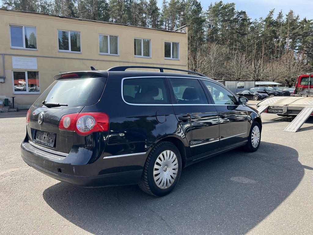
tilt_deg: -5.8
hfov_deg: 67.3
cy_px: 118
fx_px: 235
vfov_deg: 53.1
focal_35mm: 26
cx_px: 156
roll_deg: +0.5
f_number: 1.5
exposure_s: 1/1029
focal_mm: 5.7
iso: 50
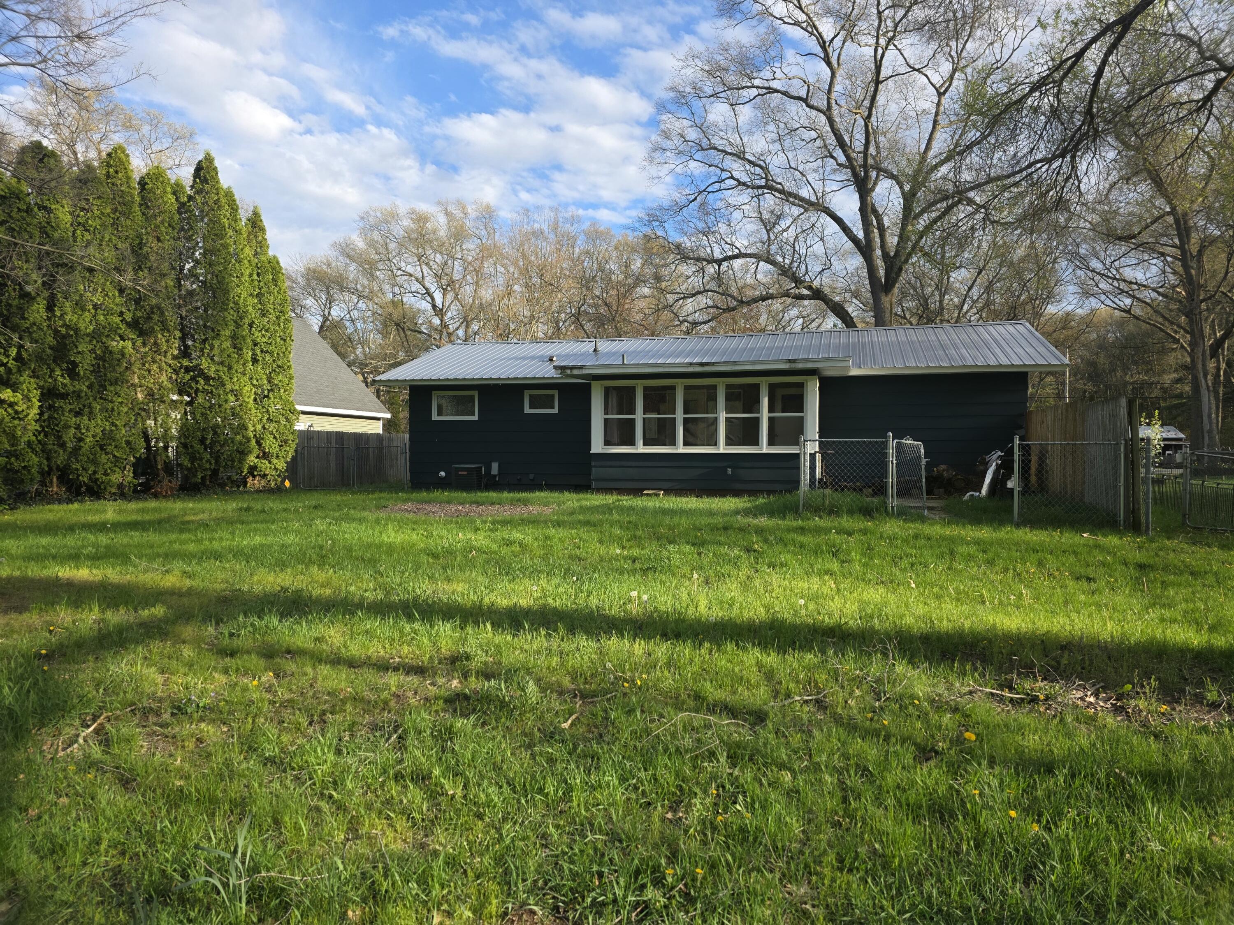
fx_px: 820
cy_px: 462
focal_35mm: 23
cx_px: 617
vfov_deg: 58.9
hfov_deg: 73.9
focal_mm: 6.3
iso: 80
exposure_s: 1/1894
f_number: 1.7
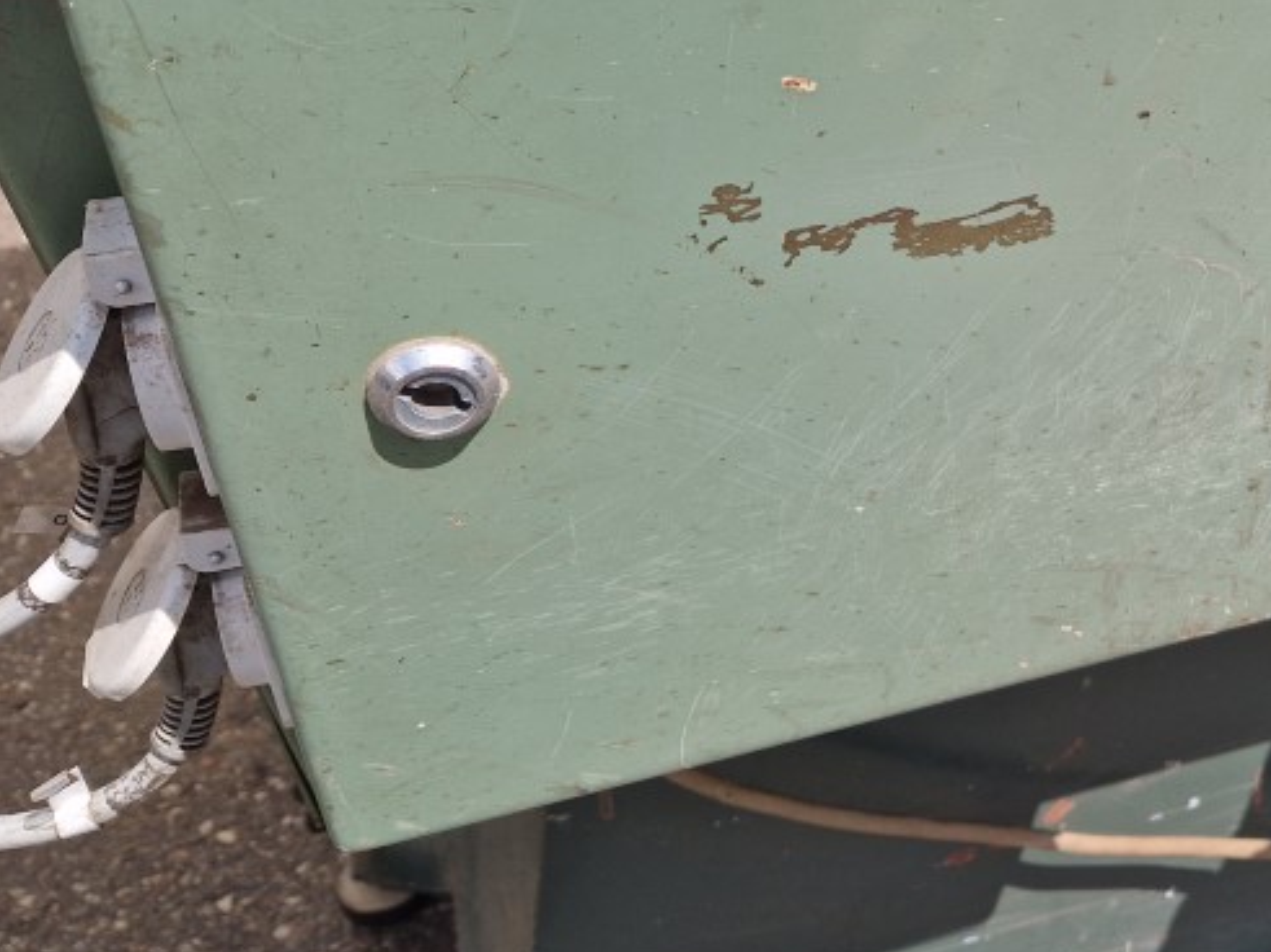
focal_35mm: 48
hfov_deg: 37.4
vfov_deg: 29.9
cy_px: 282
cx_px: 1113
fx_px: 1762
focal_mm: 5.4
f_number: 1.8
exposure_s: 1/1174
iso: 50
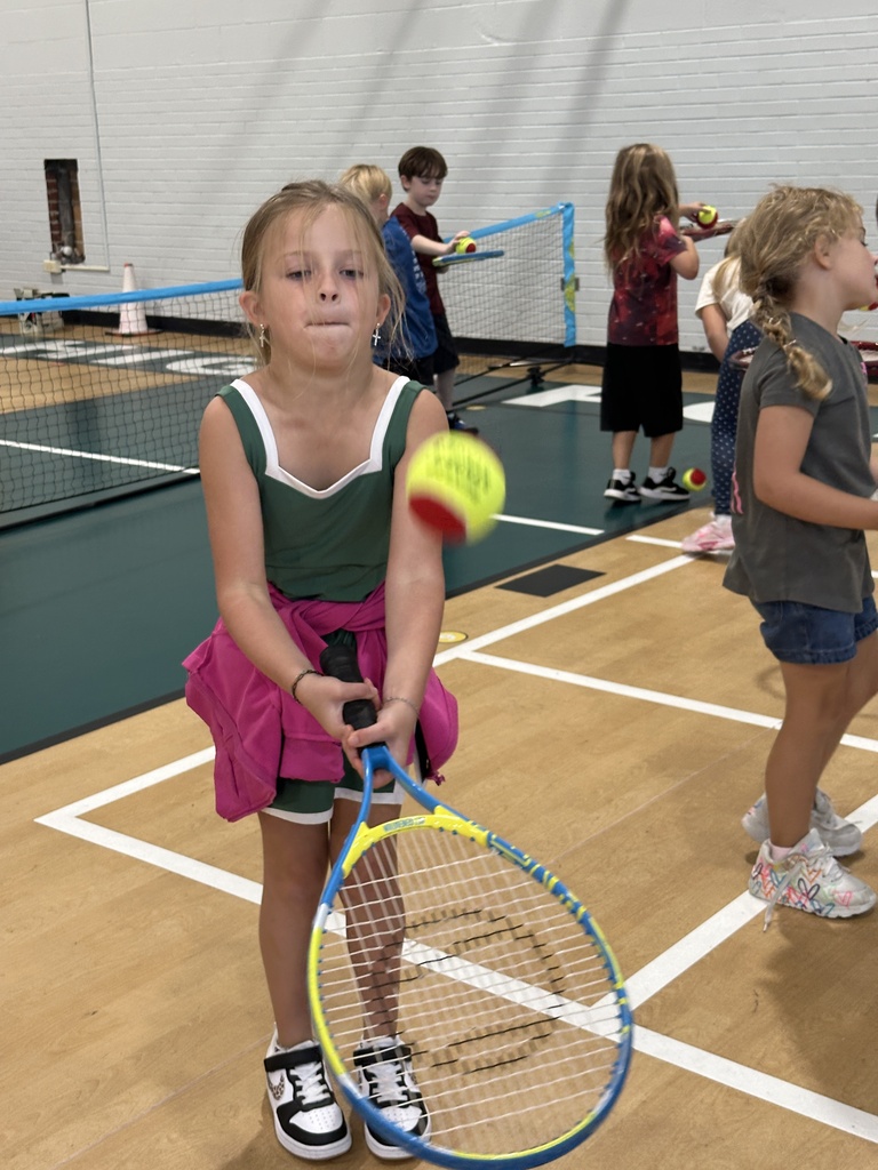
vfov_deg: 39.7
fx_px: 1623
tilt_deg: -12.3
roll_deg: +2.6
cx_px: 439
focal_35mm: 48
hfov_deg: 30.3
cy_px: 585
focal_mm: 6.86
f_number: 1.78
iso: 160
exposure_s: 1/60
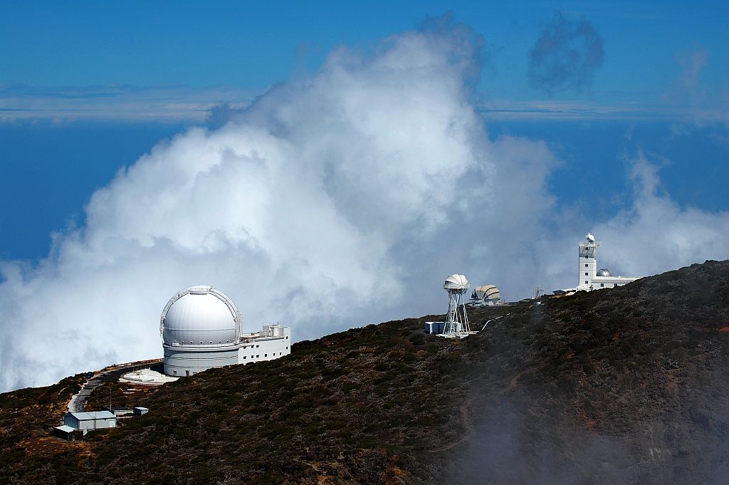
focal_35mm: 105
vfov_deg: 13.0
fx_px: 2124
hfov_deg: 19.5
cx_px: 364
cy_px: 242
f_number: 7.1
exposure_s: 1/1000
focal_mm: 70
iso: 200
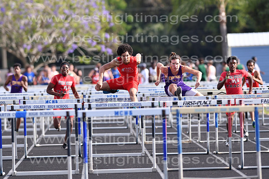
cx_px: 134
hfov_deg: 4.6
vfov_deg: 3.1
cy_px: 90
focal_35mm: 450
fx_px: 3363
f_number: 4
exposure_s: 1/2500
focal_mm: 300
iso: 400
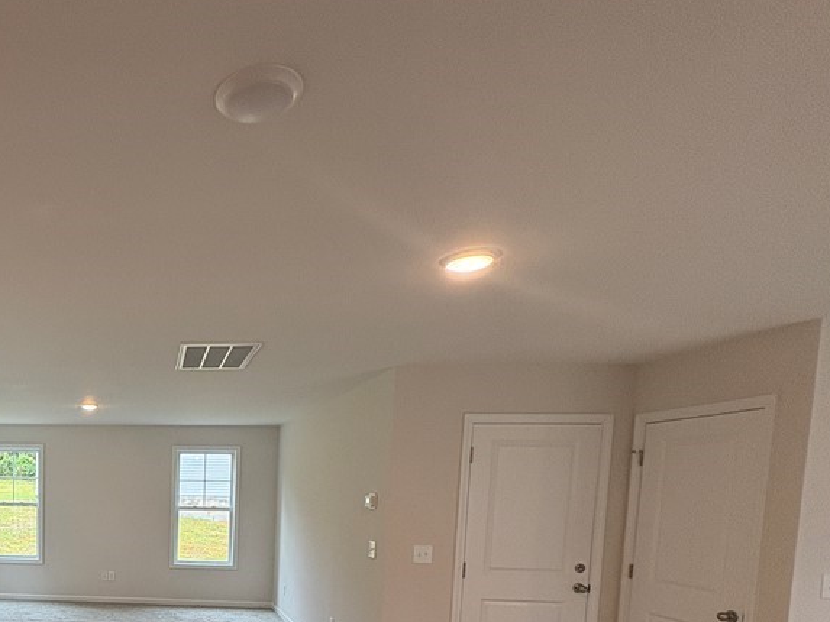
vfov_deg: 50.0
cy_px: 535
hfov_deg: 60.0
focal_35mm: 25
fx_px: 600
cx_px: 98
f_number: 2.2
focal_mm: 2.22
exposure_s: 1/120
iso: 160
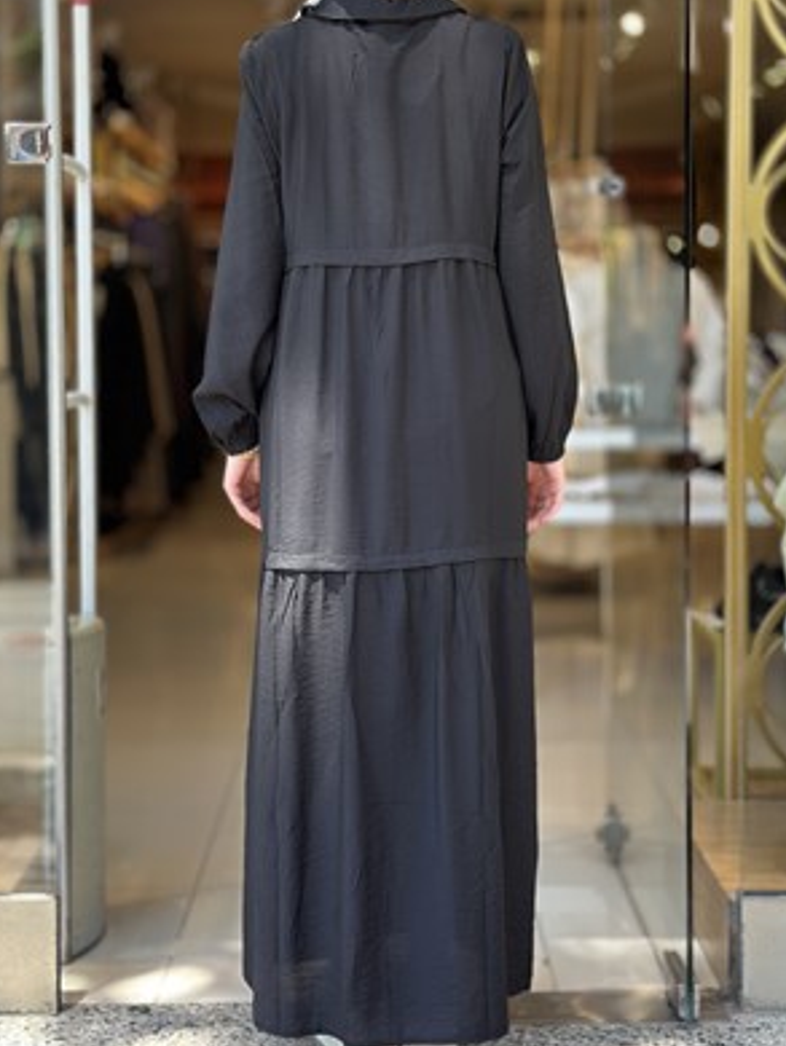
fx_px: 1935
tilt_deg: -2.1
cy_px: 429
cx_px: 376
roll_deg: -0.5
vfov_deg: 30.2
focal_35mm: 64
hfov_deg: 23.0
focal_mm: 6.86
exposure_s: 1/245
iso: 80
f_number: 1.78
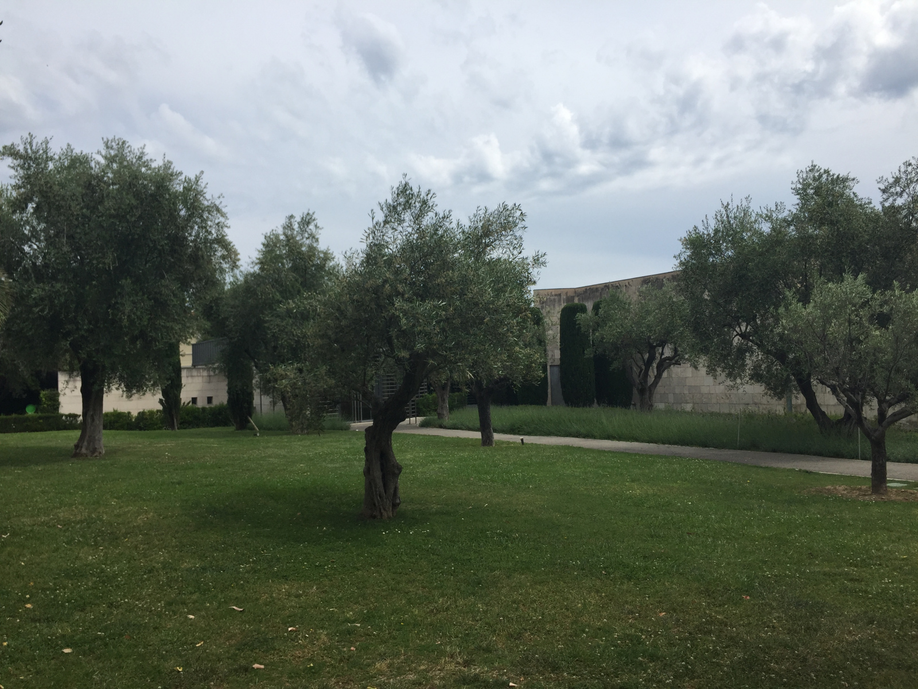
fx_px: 769
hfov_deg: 61.7
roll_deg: +1.0
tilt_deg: +2.1
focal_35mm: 29
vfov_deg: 48.2
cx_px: 459
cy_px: 344
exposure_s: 1/2475
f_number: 2.2
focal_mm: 4.15
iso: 32
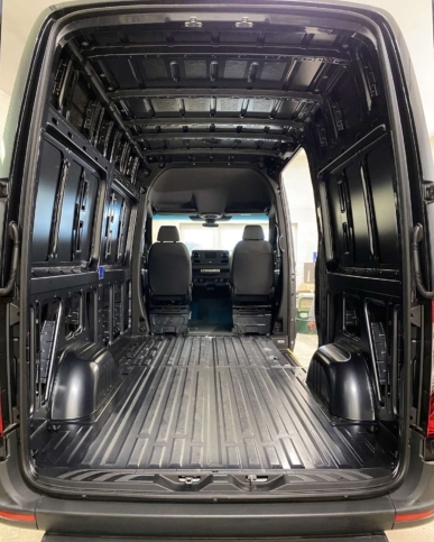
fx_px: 449
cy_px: 278
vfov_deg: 62.2
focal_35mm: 28
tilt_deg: -1.9
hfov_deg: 51.6
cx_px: 212
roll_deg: -0.5
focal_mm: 4.25
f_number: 1.8
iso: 500
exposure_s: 1/25
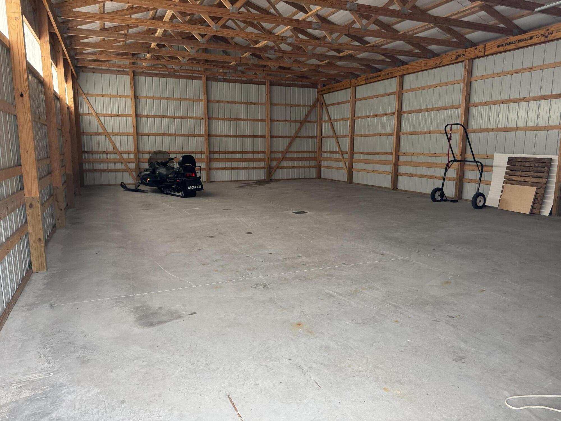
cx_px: 280
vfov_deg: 56.8
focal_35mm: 24
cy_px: 210
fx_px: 389
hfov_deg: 71.6
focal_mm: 6.76
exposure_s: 1/60
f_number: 1.78
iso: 320
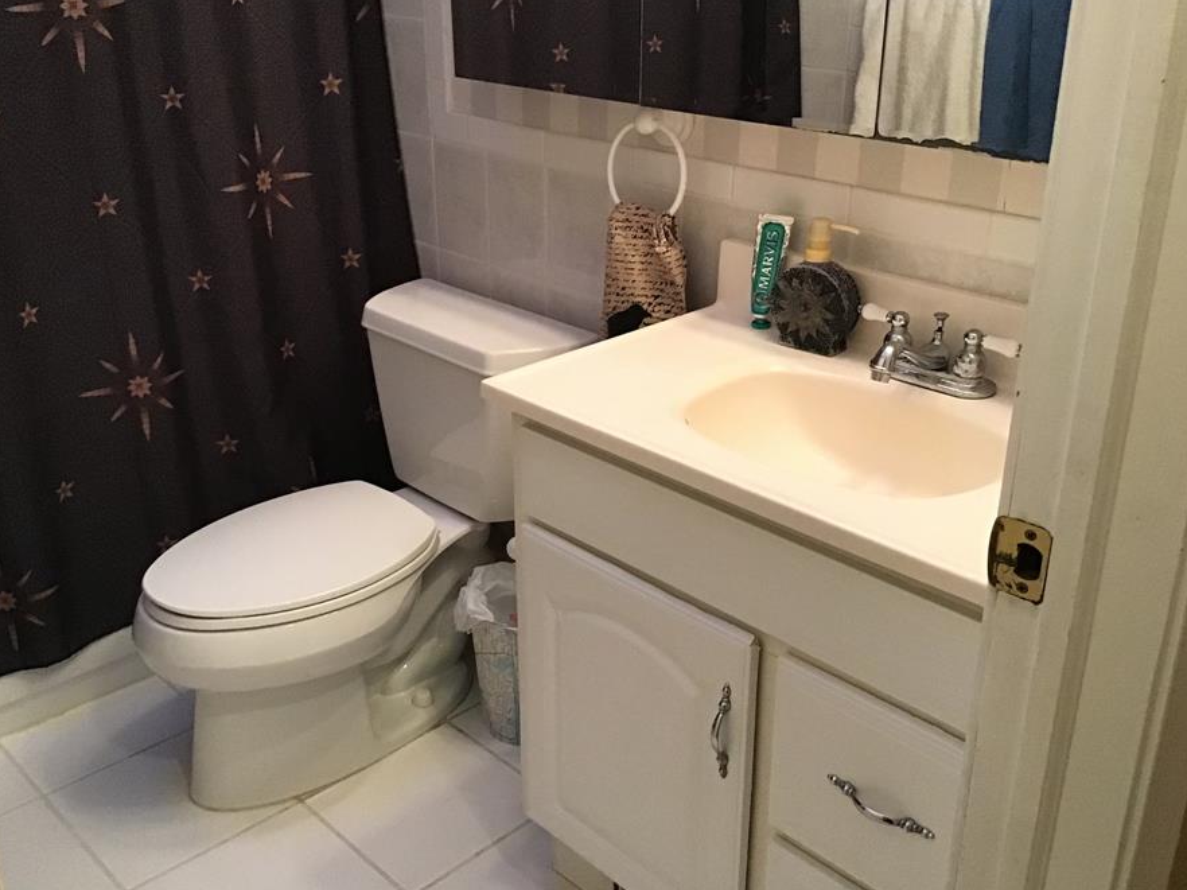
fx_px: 1234
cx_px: 576
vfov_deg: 39.6
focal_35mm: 36
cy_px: 440
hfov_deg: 51.4
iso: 200
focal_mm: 3.3
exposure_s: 1/30
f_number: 2.4
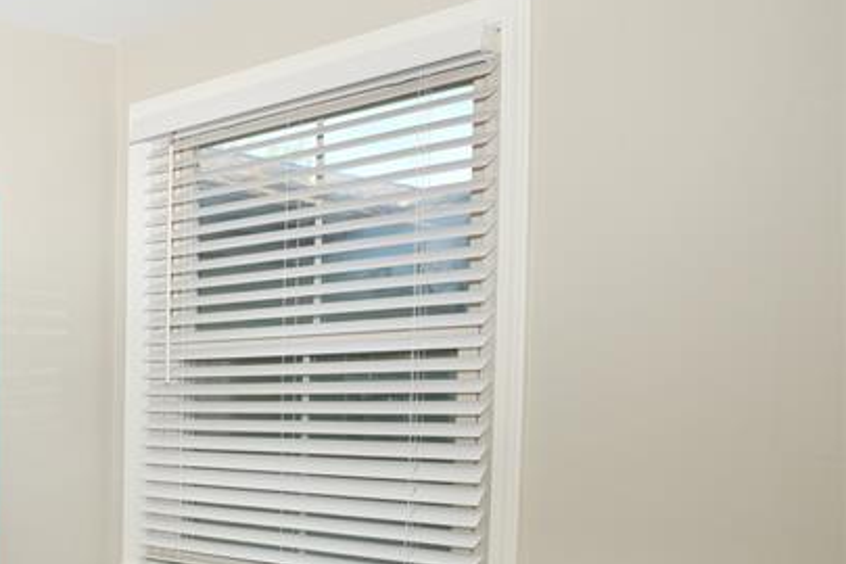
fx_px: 1010
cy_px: 446
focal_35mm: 43
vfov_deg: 30.5
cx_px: -221
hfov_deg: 34.2
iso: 100
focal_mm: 17
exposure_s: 1/60
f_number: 9
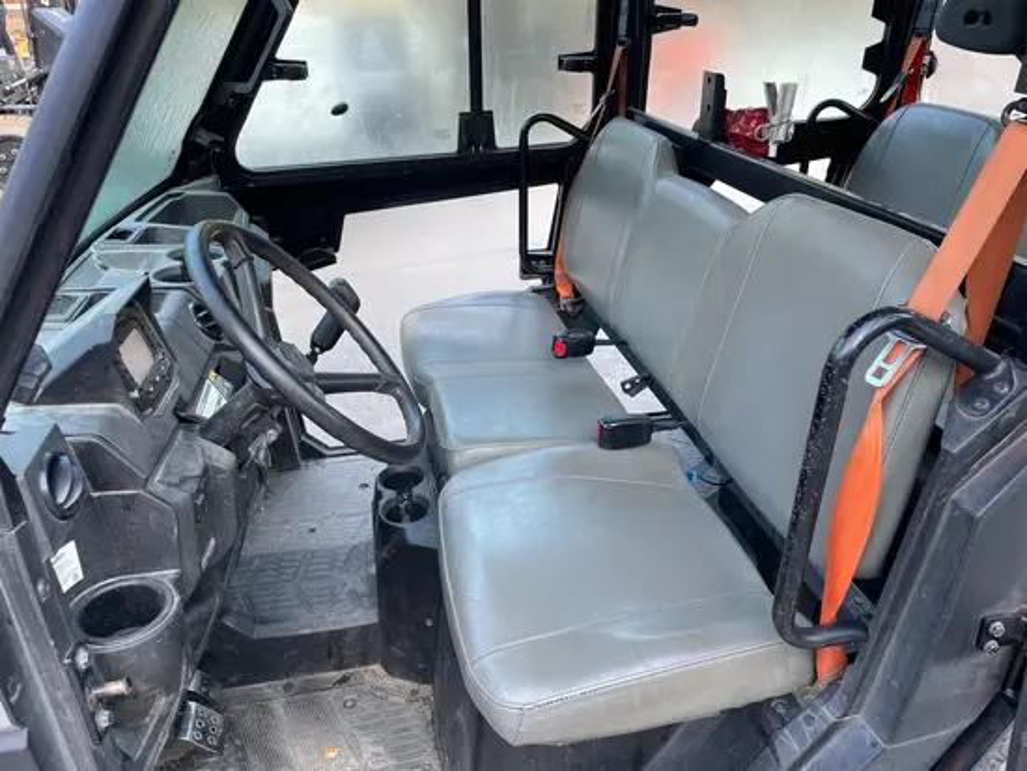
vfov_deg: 53.1
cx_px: 514
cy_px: 386
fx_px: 772
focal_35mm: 26
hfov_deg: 67.3
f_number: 1.6
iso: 80
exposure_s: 1/121
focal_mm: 4.2
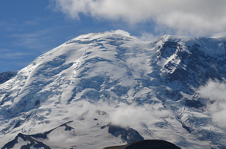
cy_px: 74
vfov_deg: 11.1
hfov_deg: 16.7
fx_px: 770
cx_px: 113
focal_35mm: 123
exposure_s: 1/1000
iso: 110
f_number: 8
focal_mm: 82
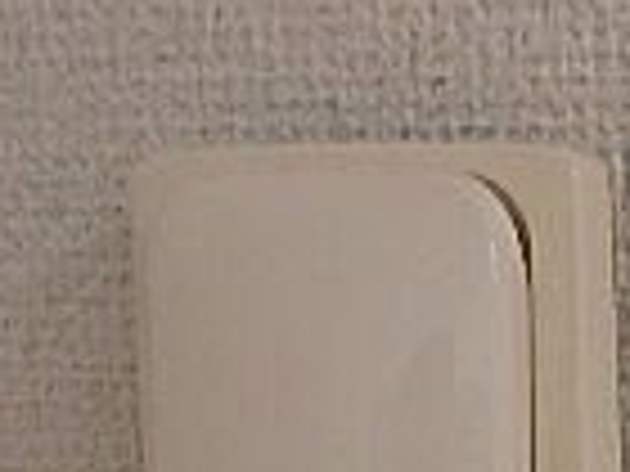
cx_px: 670
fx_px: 1747
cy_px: 931
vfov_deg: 13.3
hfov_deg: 19.7
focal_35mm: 96
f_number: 3.5
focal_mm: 3.7
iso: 200
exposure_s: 1/50
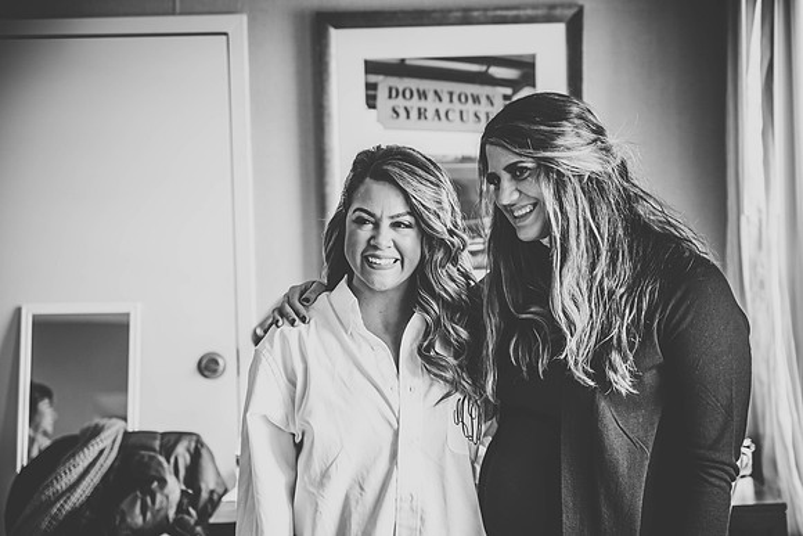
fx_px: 1383
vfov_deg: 21.9
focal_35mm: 62
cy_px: 268
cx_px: 402
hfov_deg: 32.4
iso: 800
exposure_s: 1/100
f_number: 2.8
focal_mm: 62
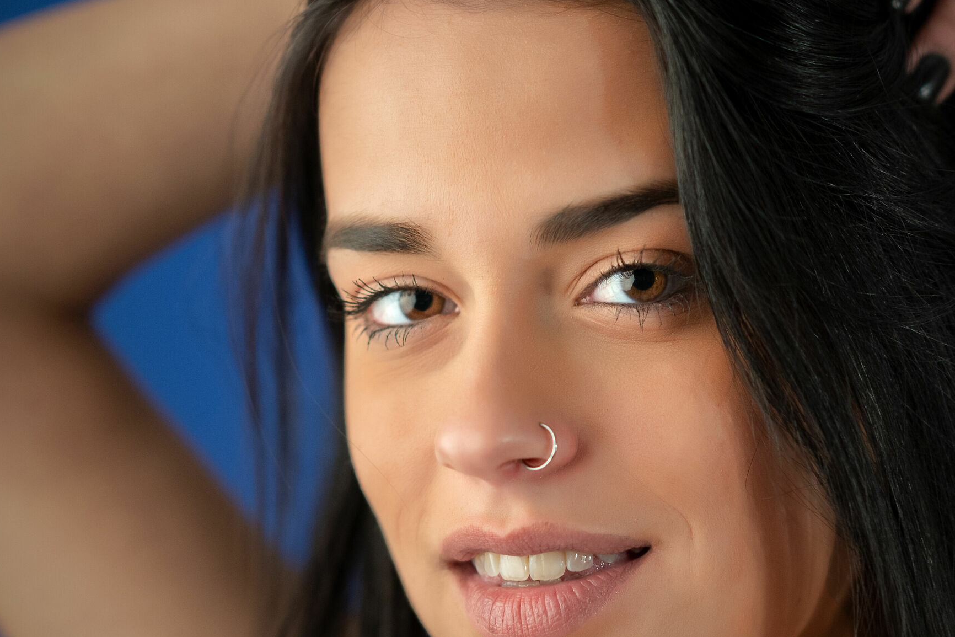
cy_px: 342
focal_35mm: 176
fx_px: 4669
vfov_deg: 7.8
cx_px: 567
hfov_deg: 11.7
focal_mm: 85
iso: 800
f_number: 1.8
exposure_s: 1/160
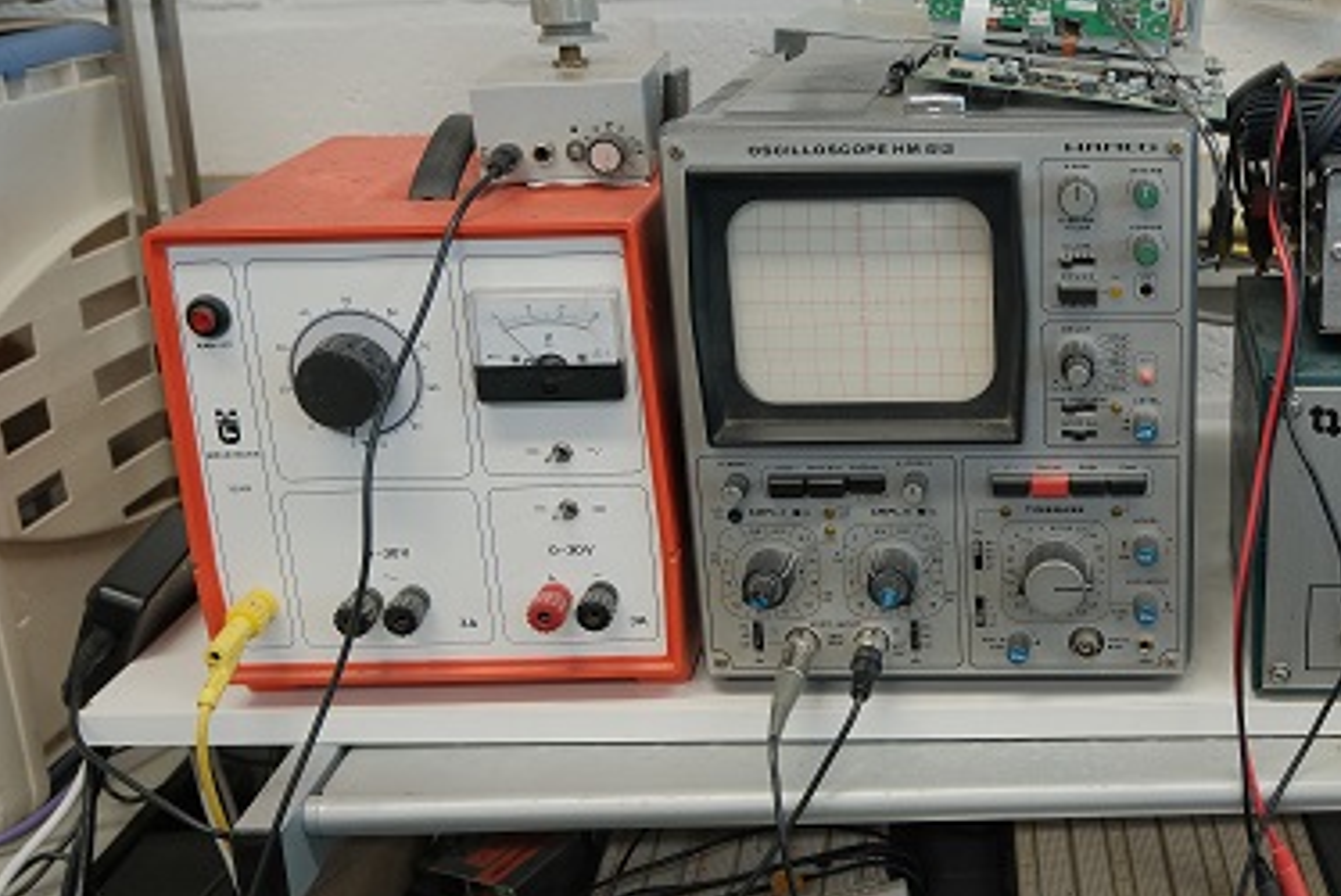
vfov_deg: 26.9
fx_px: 1864
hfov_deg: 38.0
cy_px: 563
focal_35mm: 50
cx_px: 1083
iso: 640
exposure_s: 1/34
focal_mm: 20.3
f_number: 4.2
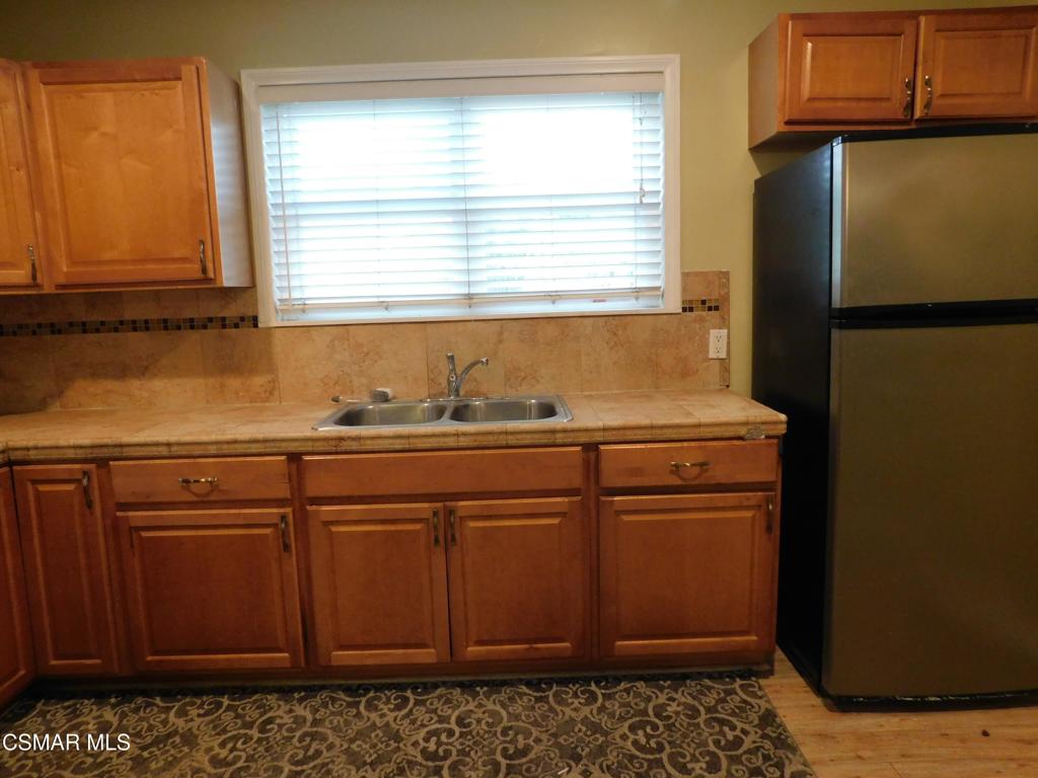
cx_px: 519
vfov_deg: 58.9
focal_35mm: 23
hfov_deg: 73.9
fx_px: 690
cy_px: 389
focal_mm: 4
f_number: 3
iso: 360
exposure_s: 1/30
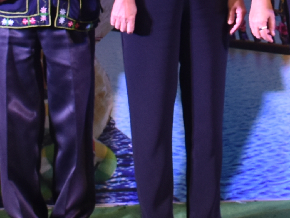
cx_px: 350
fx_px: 1391
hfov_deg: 11.7
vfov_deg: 8.8
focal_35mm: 166
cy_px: -74
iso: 400
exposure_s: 1/80
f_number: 4
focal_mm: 20
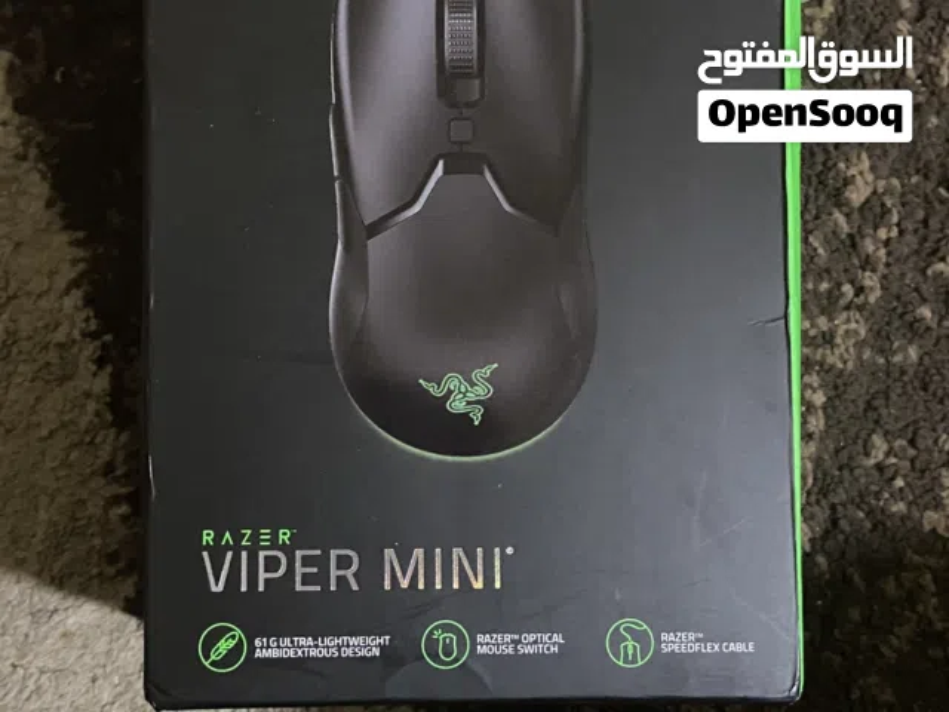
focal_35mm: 26
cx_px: 474
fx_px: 713
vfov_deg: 53.1
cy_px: 356
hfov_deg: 67.3
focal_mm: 4.25
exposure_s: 1/20
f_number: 1.8
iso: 1000
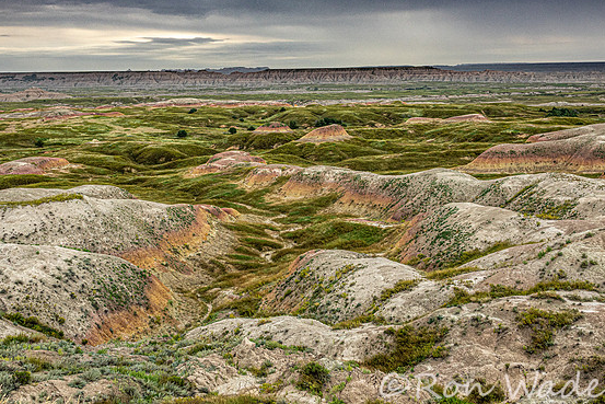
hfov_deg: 45.4
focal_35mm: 43
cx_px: 304
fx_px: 723
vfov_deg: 31.2
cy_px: 205
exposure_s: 1/200
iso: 250
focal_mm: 15.17
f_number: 5
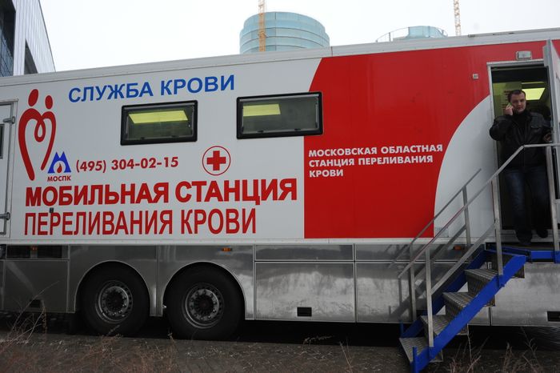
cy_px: 186
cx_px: 280
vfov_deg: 53.1
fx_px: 373
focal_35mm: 24
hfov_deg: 73.8
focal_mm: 24
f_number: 5.6
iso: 800
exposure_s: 1/1000
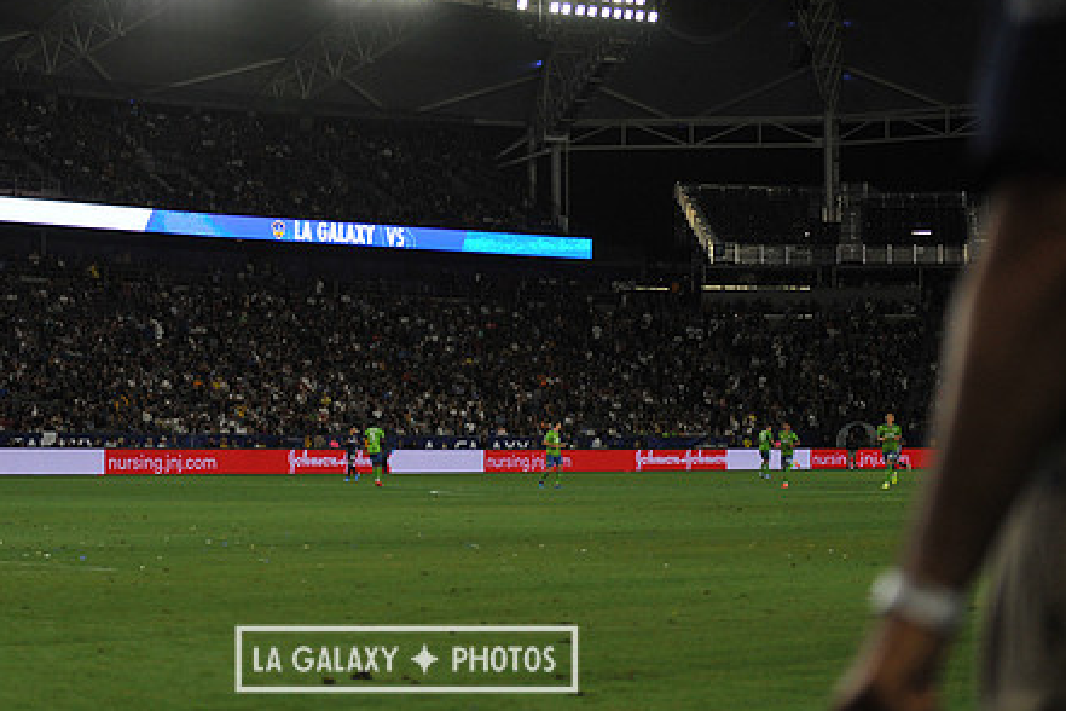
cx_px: 406
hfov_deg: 22.1
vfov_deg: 14.9
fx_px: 2724
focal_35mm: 92
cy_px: 295
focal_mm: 70
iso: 1600
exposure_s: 1/2000
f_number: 2.8
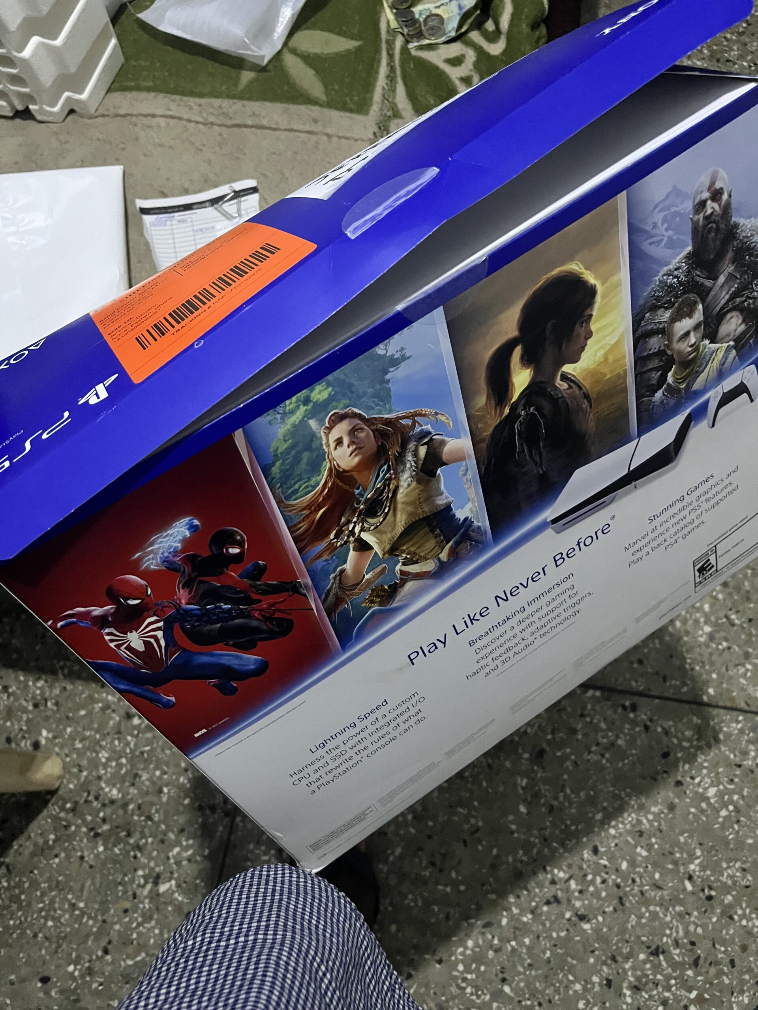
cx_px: 379
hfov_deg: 53.1
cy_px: 505
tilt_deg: -71.7
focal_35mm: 26
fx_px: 759
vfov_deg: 67.3
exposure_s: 1/25
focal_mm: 5.1
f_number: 1.6
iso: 800
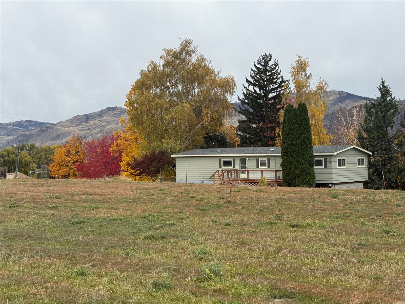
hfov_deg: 39.7
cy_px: 152
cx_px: 202
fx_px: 562
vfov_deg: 30.3
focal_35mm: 48
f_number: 1.78
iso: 64
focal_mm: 6.76
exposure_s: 1/1185
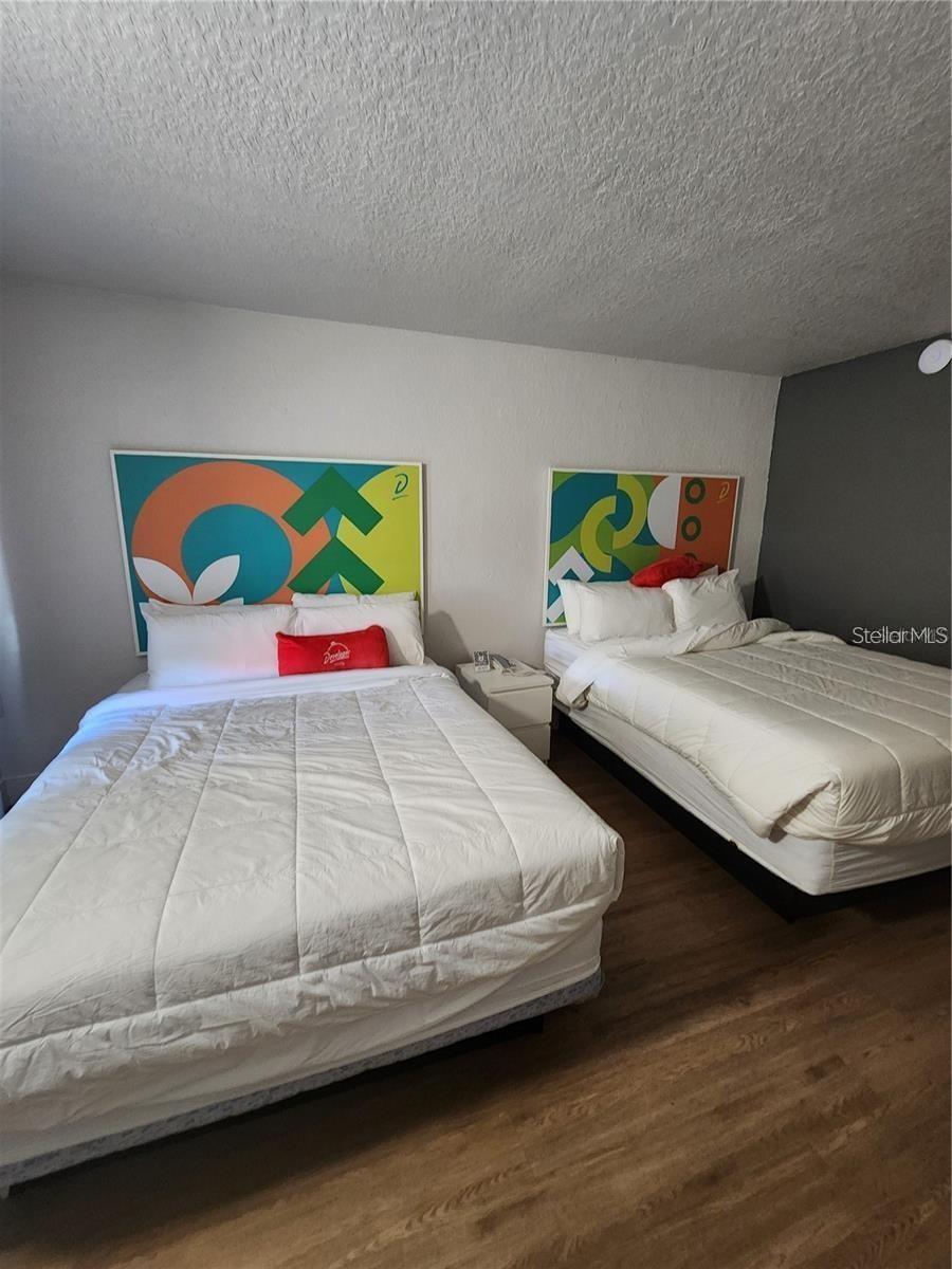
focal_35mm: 13
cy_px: 634
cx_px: 476
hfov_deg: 89.9
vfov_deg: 106.2
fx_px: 477
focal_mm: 2.2
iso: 320
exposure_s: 1/30
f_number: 2.2
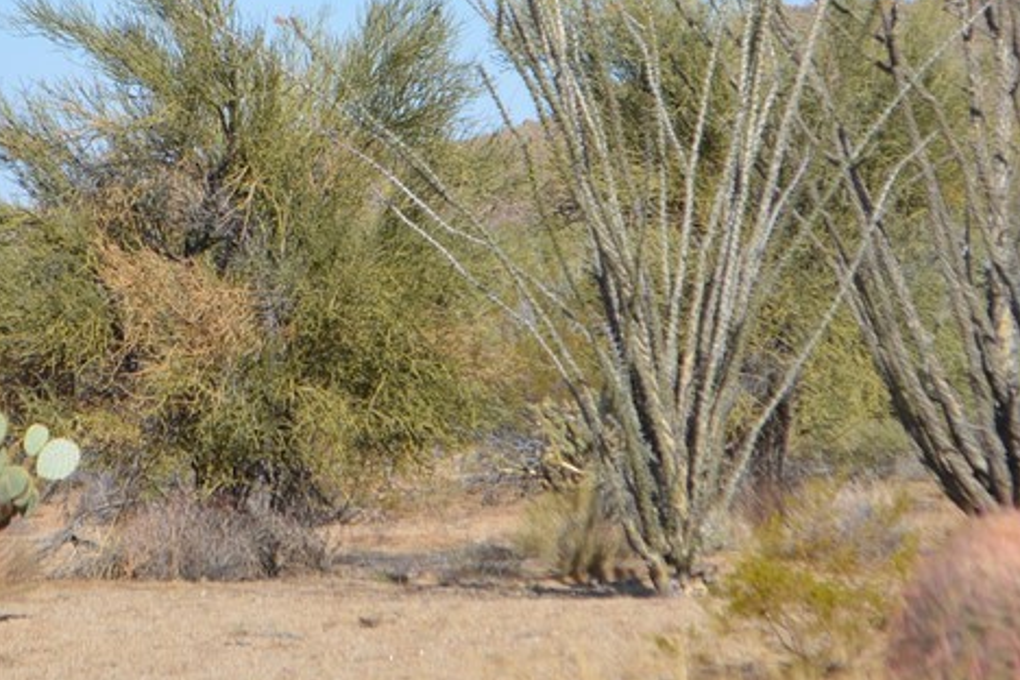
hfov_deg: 10.7
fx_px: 5416
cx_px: 338
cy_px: 305
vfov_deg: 7.2
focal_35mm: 191
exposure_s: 1/1600
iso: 400
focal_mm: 55
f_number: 6.3
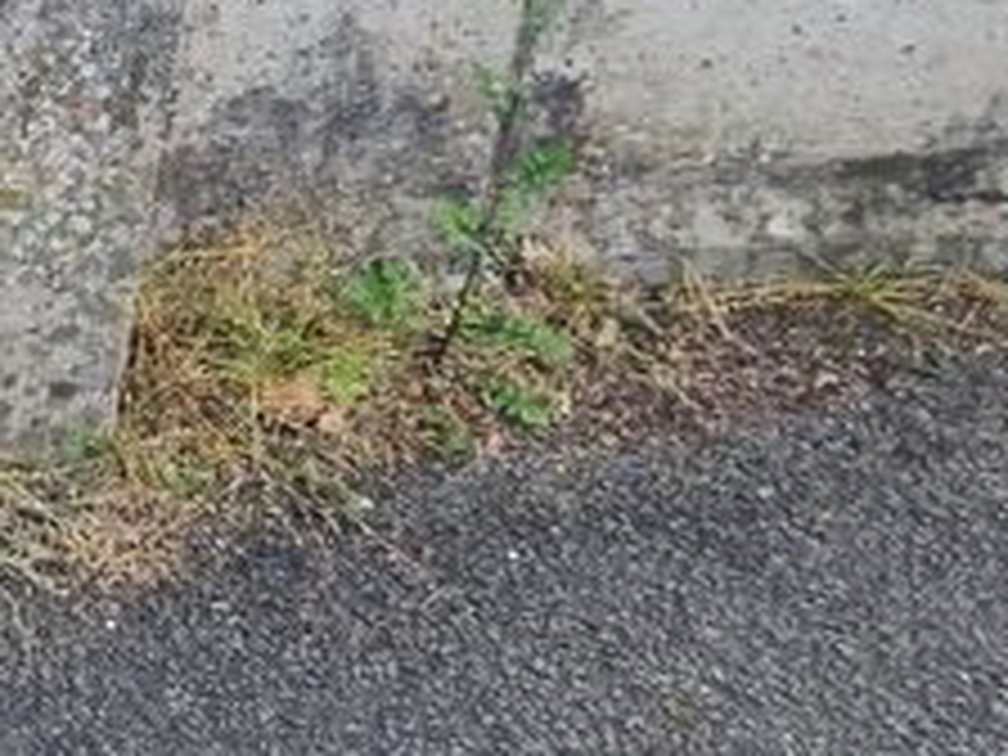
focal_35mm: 93
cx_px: -580
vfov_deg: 15.2
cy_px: -189
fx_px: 2708
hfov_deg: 18.3
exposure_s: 1/288
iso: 50
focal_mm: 5.4
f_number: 1.8
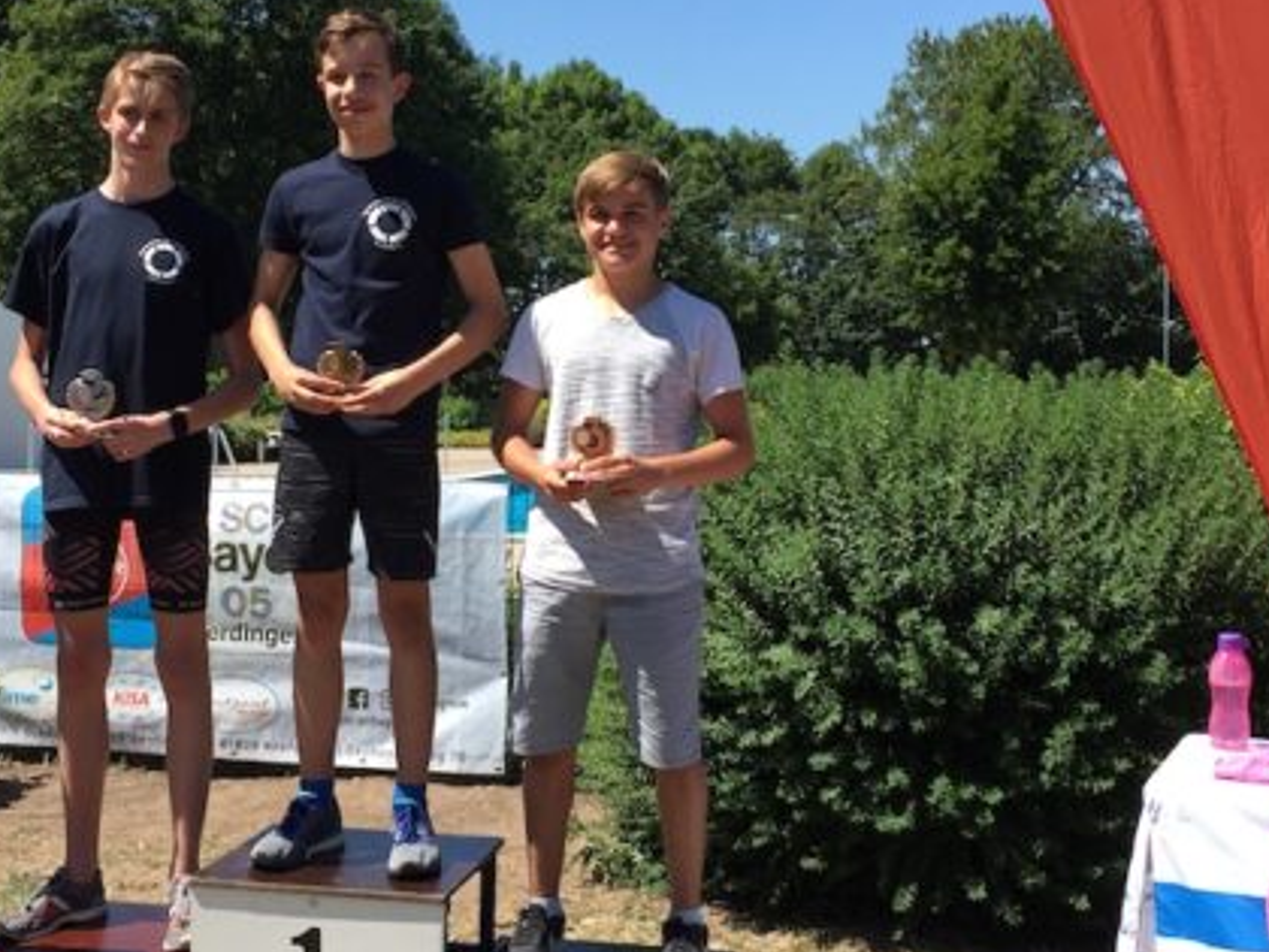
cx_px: 538
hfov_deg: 36.1
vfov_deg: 27.5
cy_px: 399
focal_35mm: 53
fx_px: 1943
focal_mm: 4.15
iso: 32
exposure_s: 1/1041
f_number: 2.2
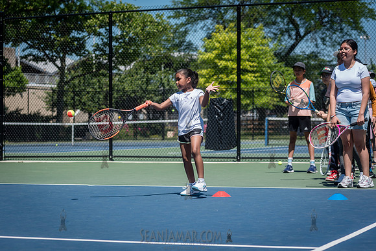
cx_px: 184
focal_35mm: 95
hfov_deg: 21.4
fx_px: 994
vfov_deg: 14.4
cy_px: 126
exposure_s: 1/1600
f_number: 5
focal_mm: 92
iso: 200
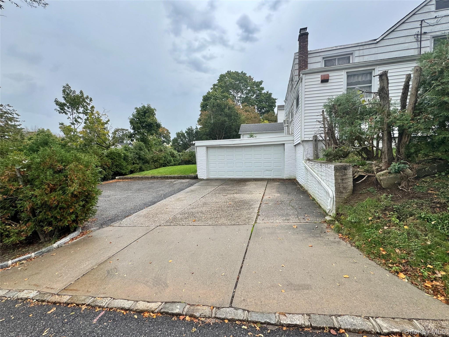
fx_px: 182
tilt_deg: -3.6
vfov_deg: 85.7
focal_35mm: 14
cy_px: 168
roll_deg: +1.6
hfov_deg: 102.1
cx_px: 224
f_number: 2.2
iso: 40
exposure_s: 1/425
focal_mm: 2.22
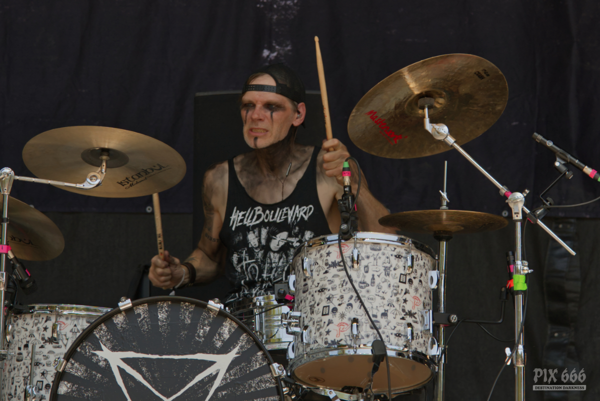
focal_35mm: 75
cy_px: 200
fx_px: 1250
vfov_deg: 18.2
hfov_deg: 27.0
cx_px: 300
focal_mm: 75
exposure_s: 1/500
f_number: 4.5
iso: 100
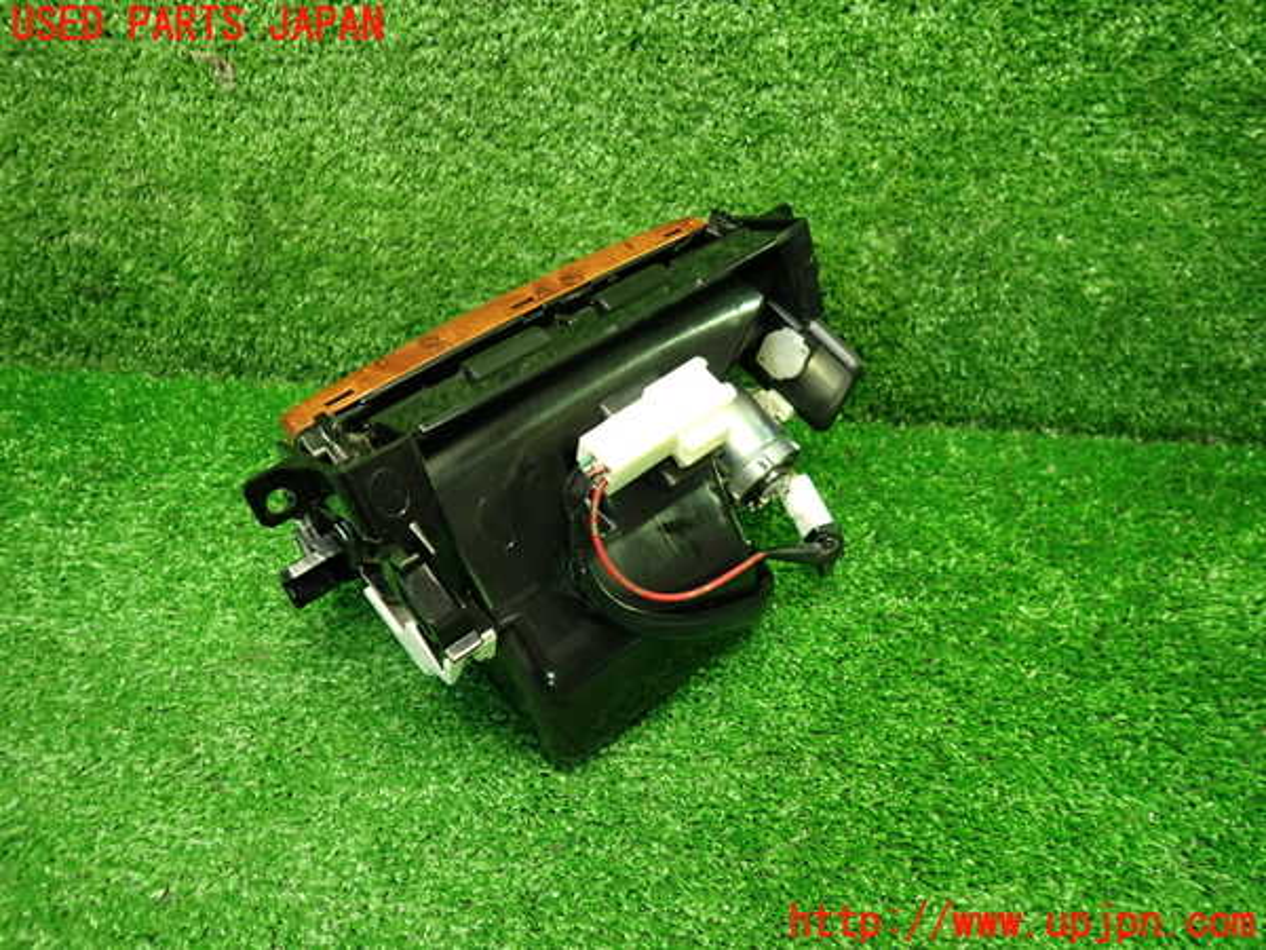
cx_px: 633
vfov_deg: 54.9
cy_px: 475
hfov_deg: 69.4
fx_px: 914
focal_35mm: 25
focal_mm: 4.5
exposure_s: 1/30
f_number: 2
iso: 200
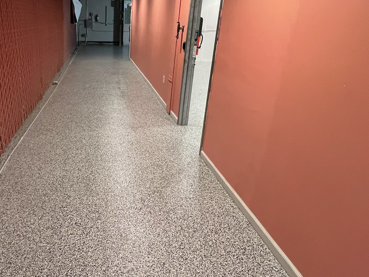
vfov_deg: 56.3
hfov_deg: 68.9
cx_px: 113
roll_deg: +0.3
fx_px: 256
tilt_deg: -19.3
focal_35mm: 24
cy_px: 107
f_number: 1.8
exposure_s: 1/60
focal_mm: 1.57
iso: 400
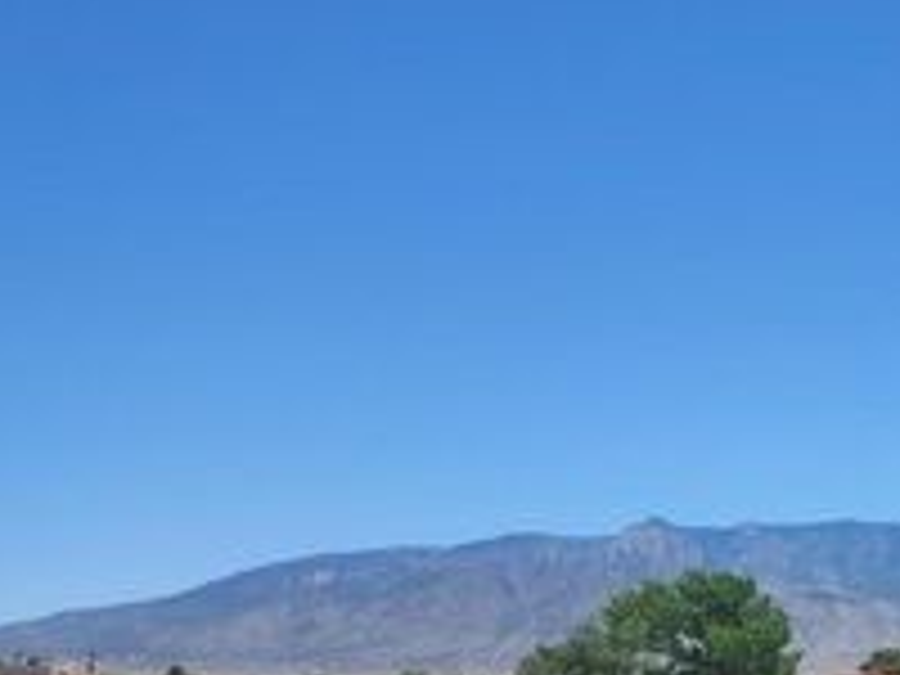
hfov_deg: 30.0
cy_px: 664
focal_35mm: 60
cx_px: 900
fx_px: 1560
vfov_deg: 23.5
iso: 40
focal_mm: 4.6
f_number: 1.8
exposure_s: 1/1238
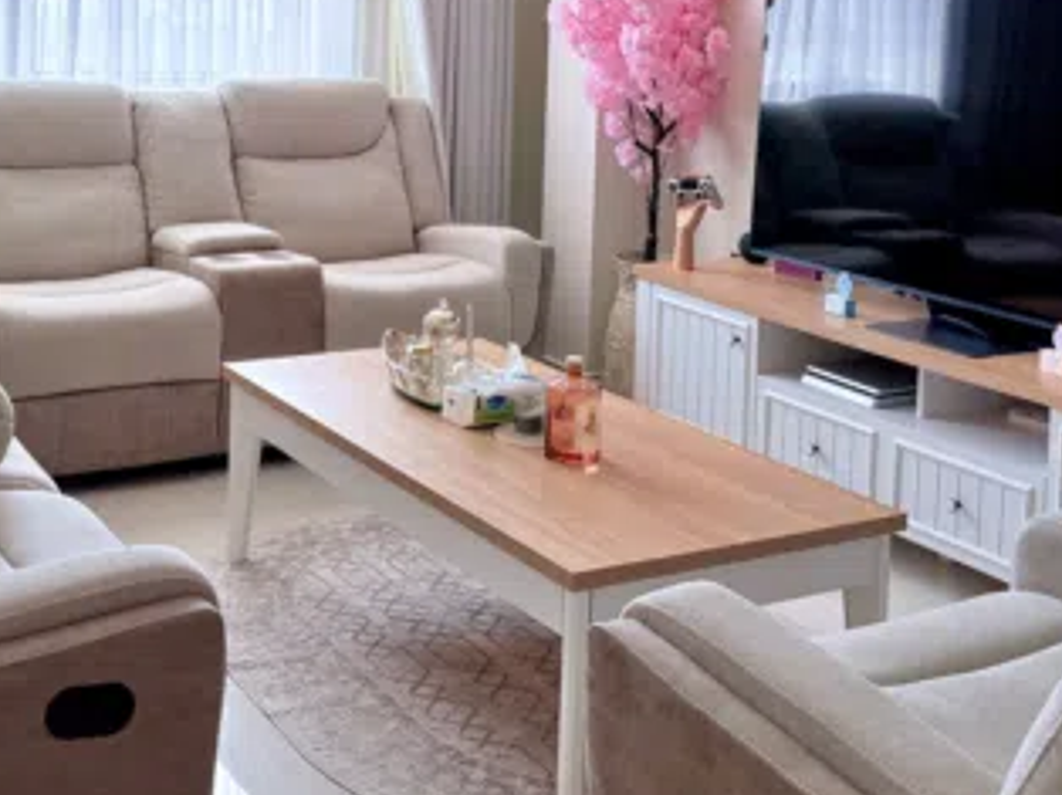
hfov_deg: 35.9
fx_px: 1625
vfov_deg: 26.6
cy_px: 85
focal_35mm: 53
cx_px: 379
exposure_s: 1/152
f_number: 1.6
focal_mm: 5.96
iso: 125
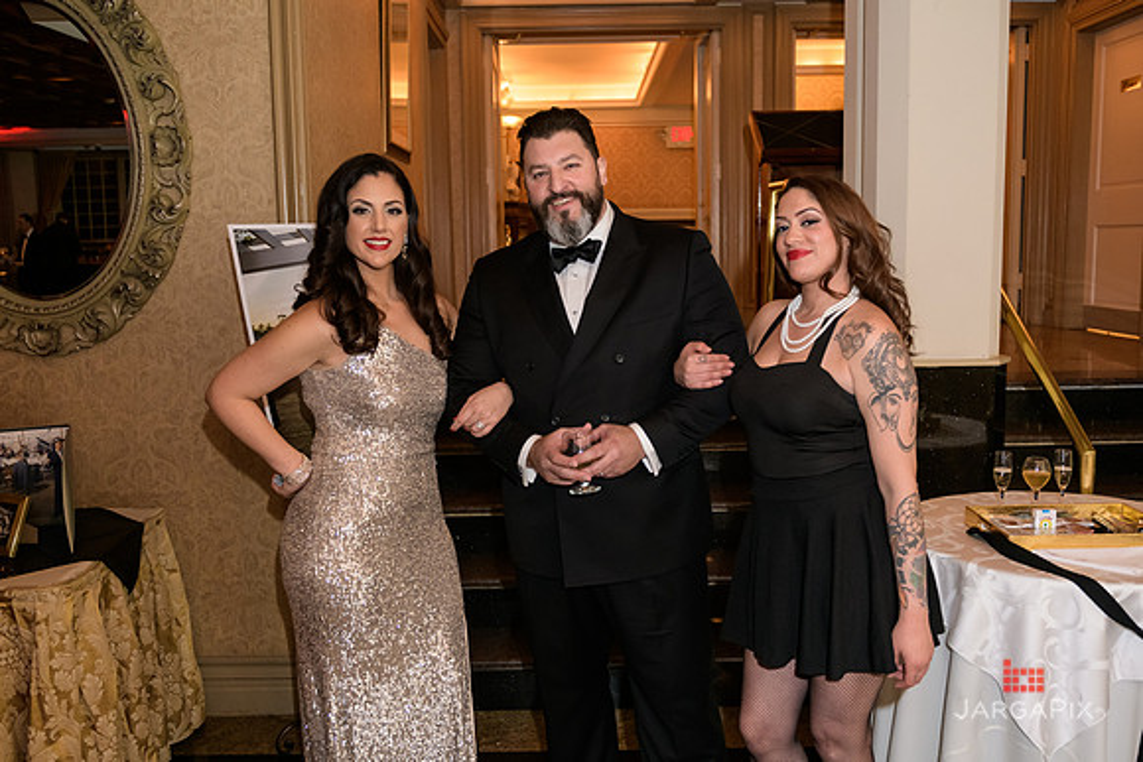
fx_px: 1011
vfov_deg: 41.3
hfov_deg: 59.0
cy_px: 355
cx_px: 572
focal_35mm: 32
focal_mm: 27
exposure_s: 1/125
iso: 1600
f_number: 3.2
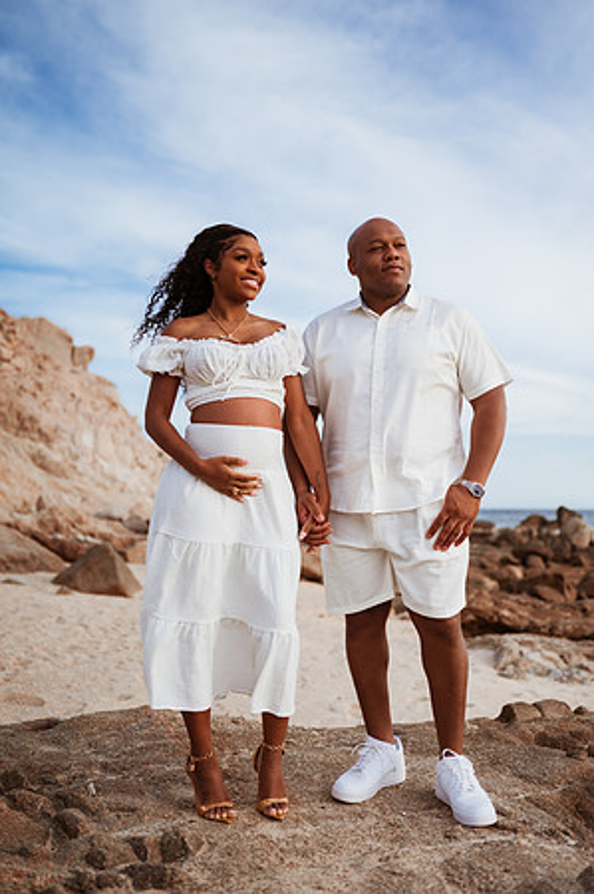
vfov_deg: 54.5
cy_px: 447
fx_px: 868
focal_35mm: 35
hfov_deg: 37.8
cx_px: 297
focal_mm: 35
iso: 125
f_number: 1.8
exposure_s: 1/4000
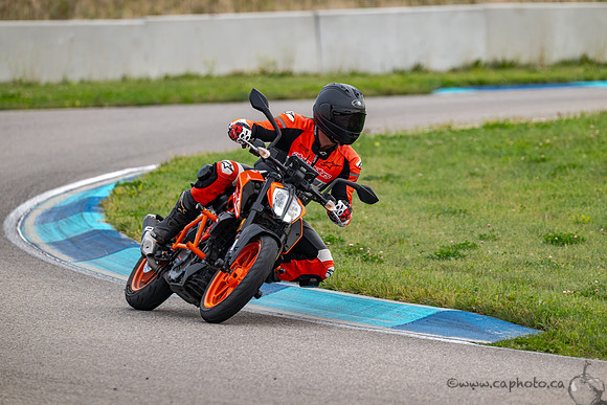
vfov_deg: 3.4
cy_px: 202
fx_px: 6914
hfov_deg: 5.0
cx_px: 304
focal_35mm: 410
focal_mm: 410
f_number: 6.3
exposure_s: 1/1250
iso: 720
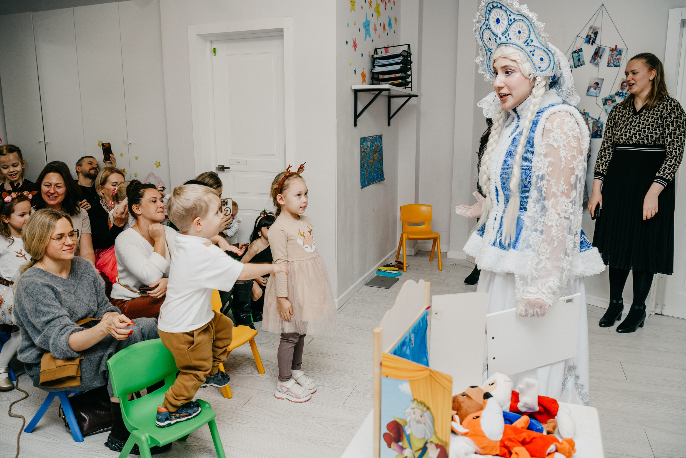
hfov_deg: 65.5
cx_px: 339
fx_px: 534
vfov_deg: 46.4
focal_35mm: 28
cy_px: 236
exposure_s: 1/160
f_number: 4.5
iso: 250
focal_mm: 27
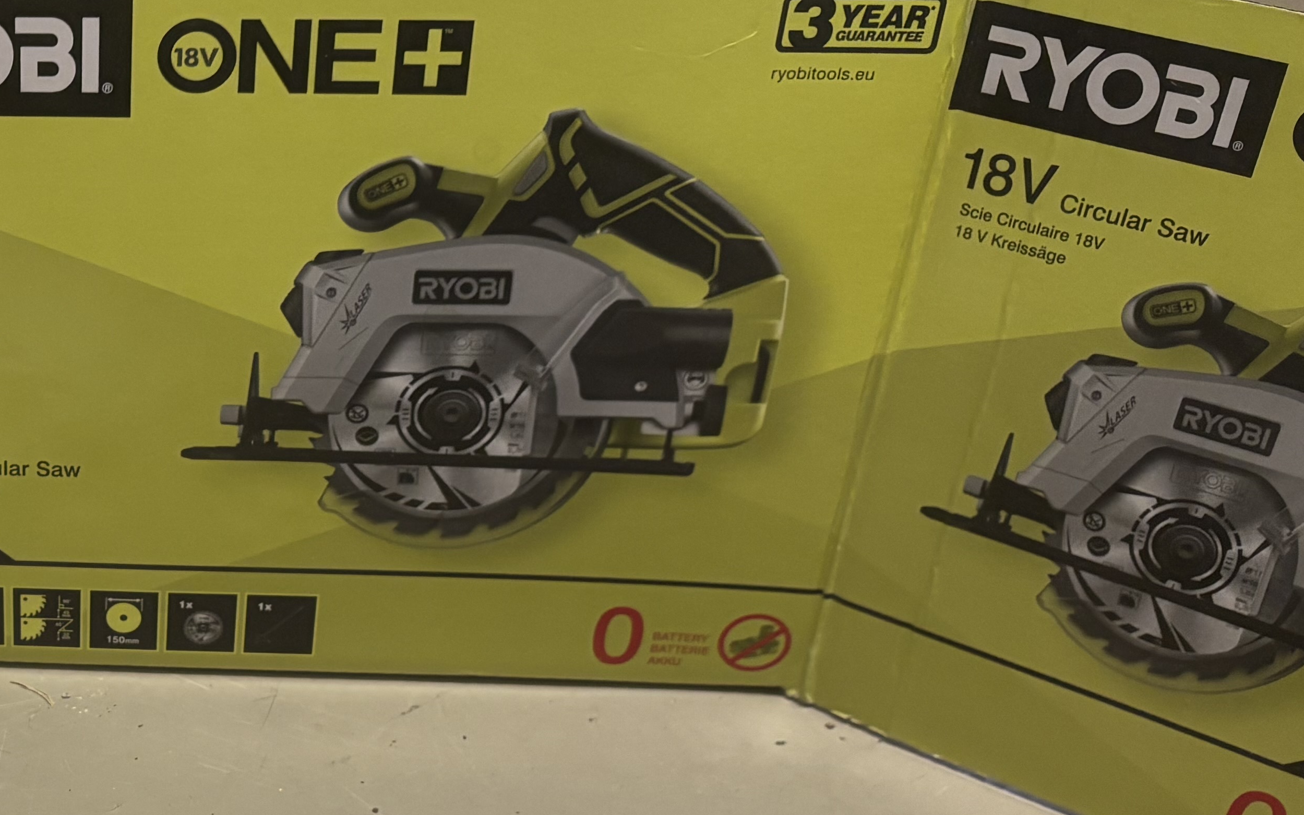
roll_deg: +2.6
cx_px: -53
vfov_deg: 19.7
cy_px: 913
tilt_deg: -40.3
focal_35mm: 63
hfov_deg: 29.9
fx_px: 2239
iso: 200
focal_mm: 5.96
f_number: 1.6
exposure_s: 1/50
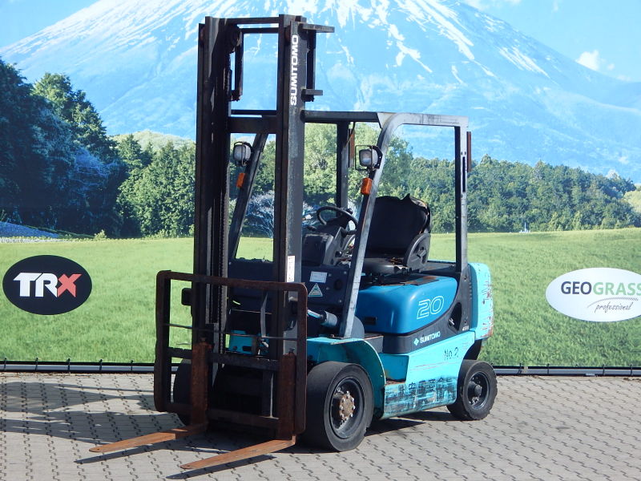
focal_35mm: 85
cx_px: 320
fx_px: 1574
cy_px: 240
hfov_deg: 23.0
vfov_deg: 17.4
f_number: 4.3
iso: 125
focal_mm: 15.3
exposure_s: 1/640
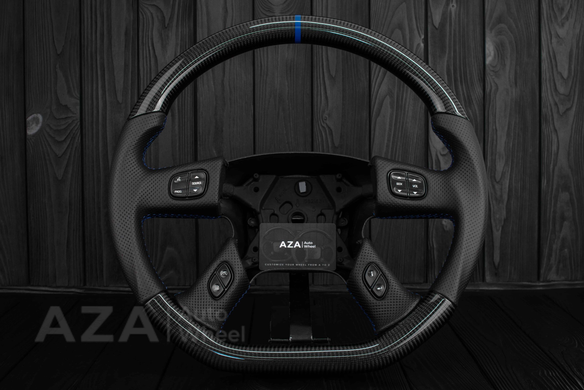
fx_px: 852
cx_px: 292
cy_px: 195
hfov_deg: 37.8
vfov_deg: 25.8
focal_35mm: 52
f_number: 6.3
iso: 500
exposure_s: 1/125
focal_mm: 35
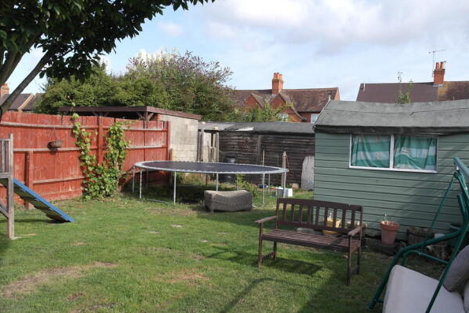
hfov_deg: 57.2
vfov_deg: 40.0
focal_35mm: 33
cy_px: 167
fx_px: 430
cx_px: 231
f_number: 5.6
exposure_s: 1/180
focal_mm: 20
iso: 100
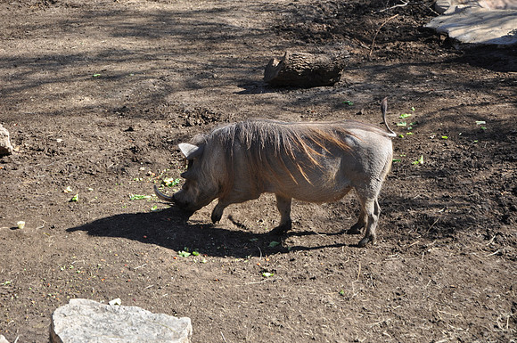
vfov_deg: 17.4
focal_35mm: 78
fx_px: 1119
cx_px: 258
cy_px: 172
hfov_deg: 26.0
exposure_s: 1/125
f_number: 5.6
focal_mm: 52
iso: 220
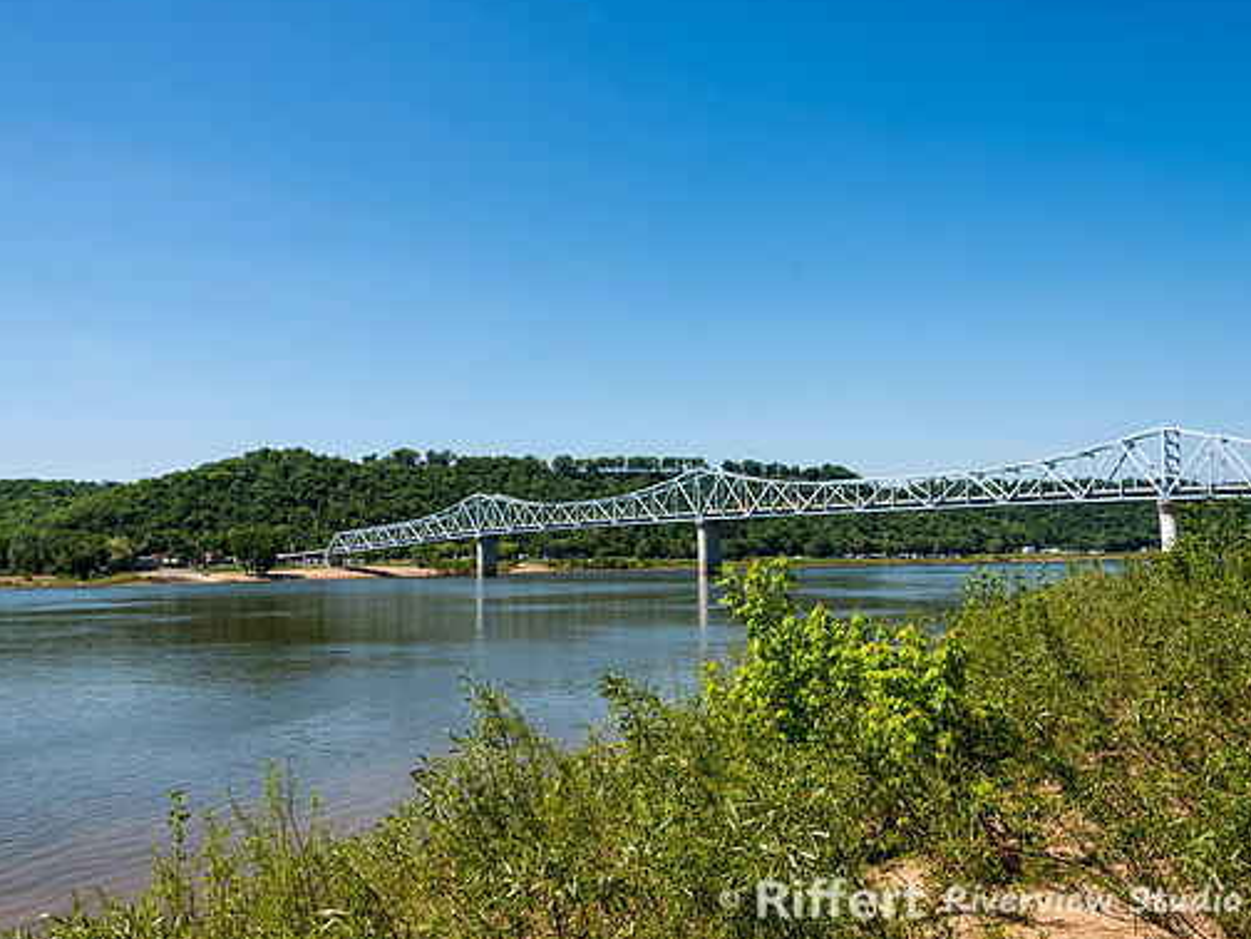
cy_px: 463
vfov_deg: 45.4
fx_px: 1120
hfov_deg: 58.2
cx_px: 554
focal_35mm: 31
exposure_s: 1/250
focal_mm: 28
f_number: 10
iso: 100
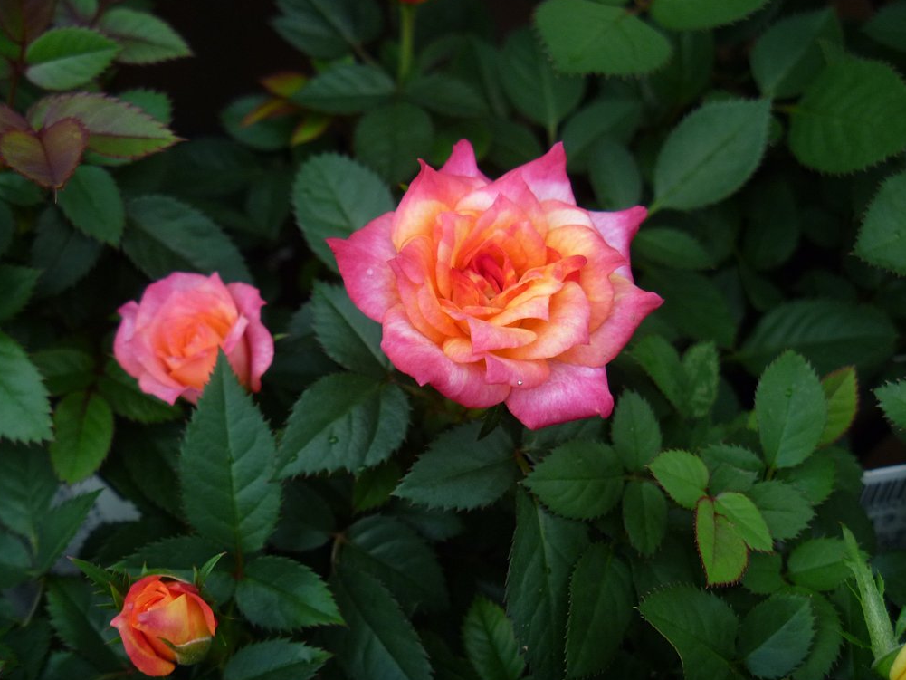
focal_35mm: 45
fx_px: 1178
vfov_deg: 32.2
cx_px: 452
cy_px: 341
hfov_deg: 42.1
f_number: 3.7
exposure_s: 1/40
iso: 160
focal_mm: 7.8
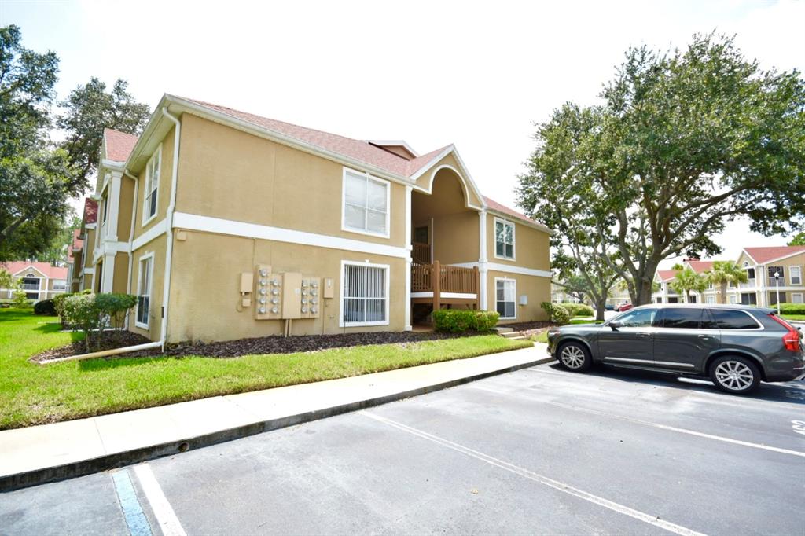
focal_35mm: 15
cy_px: 268
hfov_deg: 100.4
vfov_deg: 77.3
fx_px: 335
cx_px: 402
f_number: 7.1
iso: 250
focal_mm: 10
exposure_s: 1/250
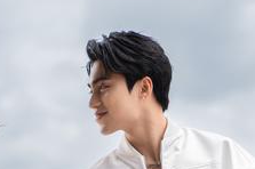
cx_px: 218
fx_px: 1782
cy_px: 233
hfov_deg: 8.2
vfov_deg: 5.4
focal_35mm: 252
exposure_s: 1/1250
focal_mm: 85
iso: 100
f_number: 2.8
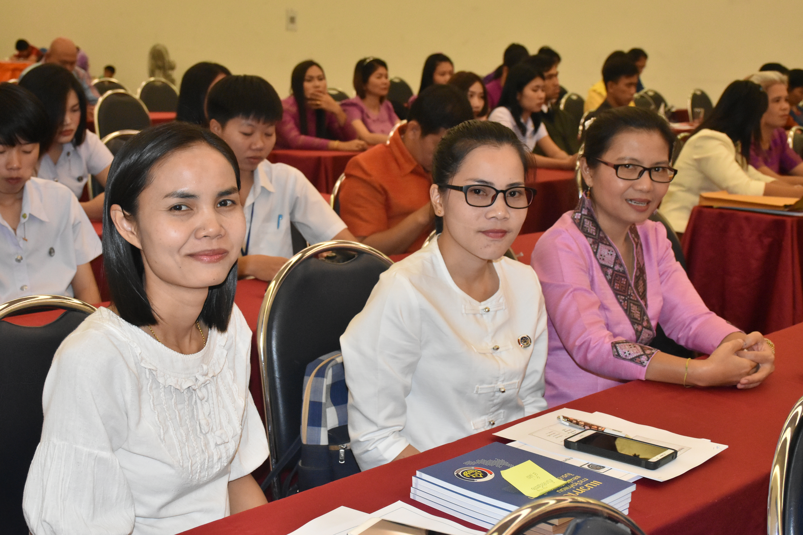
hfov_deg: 37.9
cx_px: 402
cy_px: 268
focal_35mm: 52
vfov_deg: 25.8
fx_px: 1171
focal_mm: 35
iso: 2500
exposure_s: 1/200
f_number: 6.3
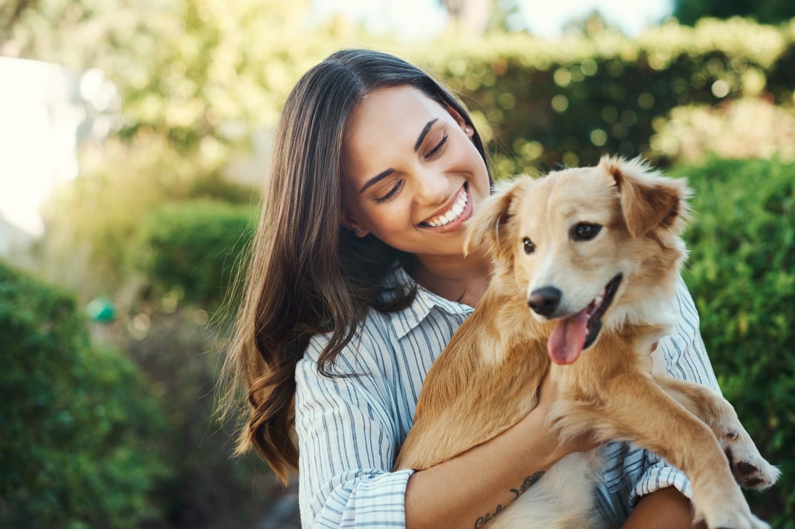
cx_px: 413
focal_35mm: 52
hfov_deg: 38.2
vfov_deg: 26.0
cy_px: 260
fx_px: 1148
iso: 100
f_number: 3.2
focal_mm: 50
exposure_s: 1/320
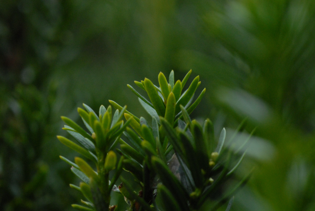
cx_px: 158
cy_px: 106
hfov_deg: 22.6
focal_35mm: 90
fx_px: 789
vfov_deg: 15.2
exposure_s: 1/320
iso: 800
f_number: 9
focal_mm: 60
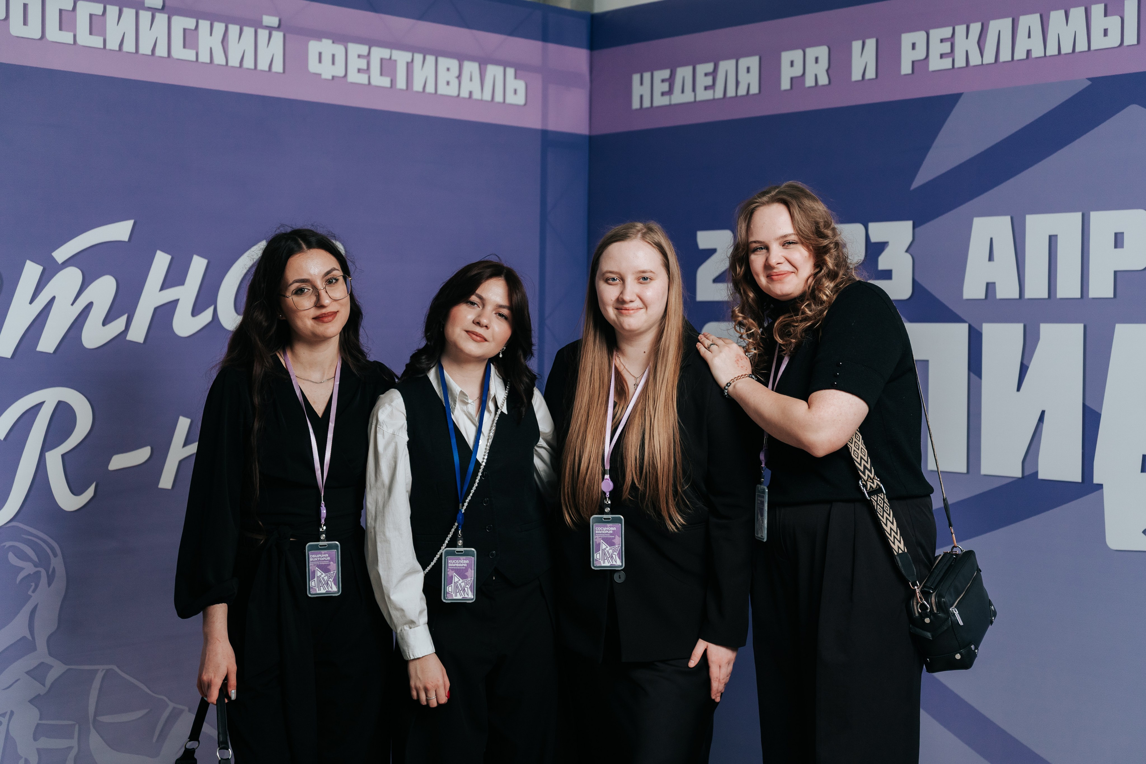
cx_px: 599
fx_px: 1596
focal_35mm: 50
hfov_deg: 39.5
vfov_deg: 26.9
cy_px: 365
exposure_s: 1/160
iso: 640
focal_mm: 48
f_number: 2.8
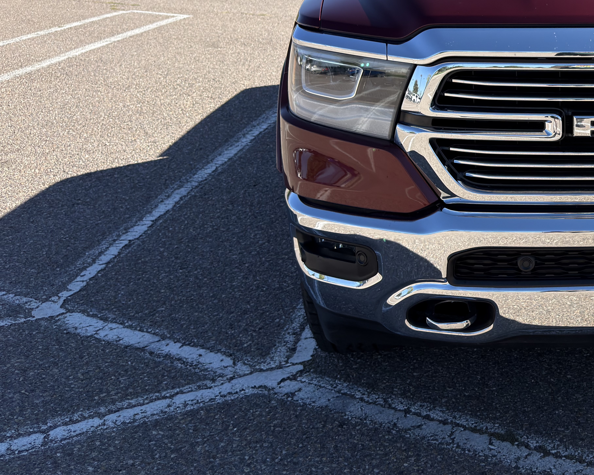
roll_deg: +0.5
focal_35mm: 52
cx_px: 628
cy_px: 128
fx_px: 914
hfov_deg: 32.4
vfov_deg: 28.8
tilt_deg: -14.3
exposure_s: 1/2545
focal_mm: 6.76
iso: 80
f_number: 1.78
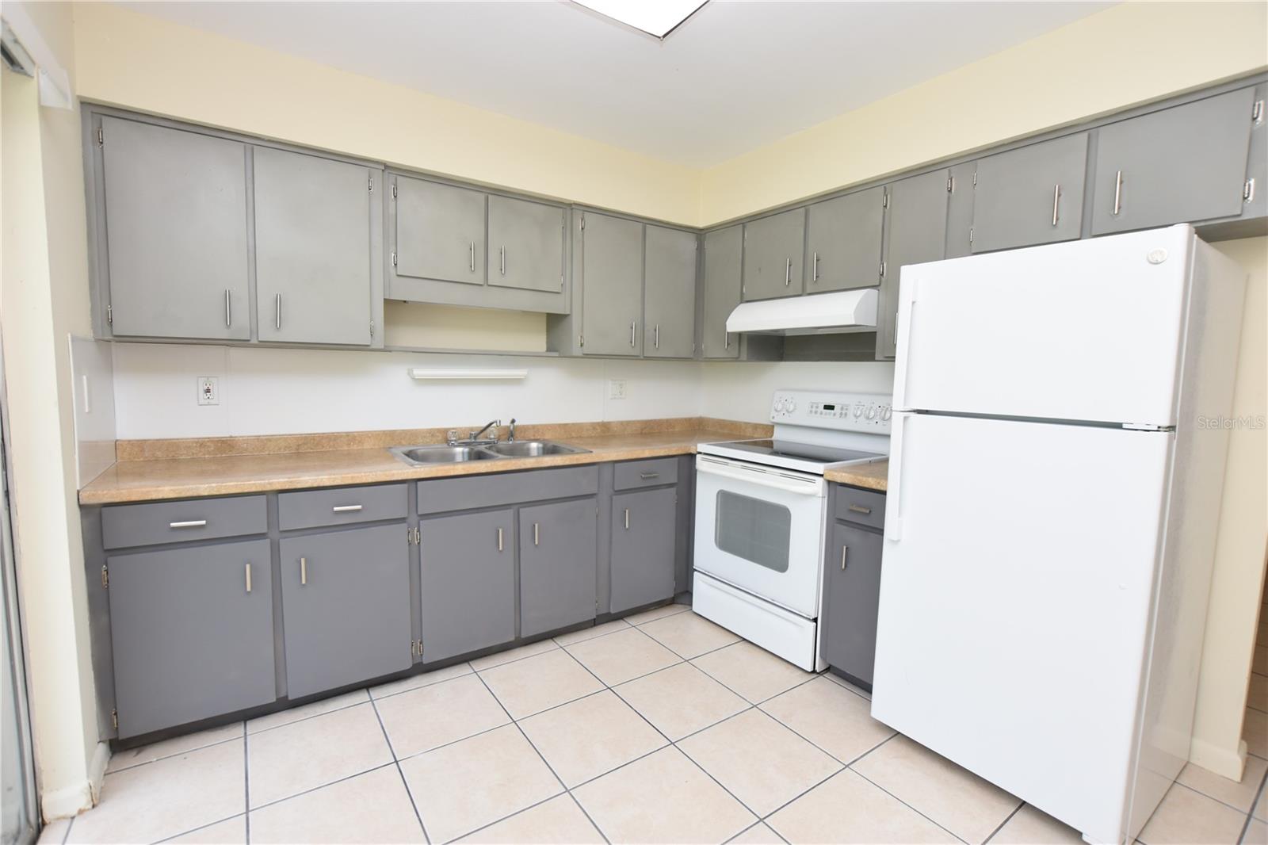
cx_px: 634
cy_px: 422
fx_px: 528
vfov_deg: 77.3
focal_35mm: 15
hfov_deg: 100.4
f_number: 5
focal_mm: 10
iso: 200
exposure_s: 1/100
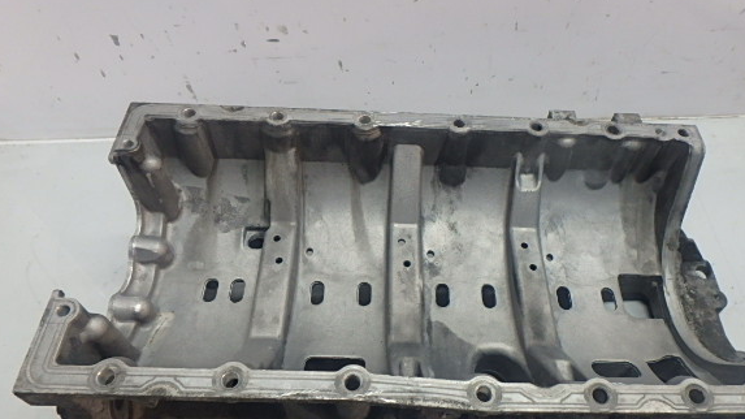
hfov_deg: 67.8
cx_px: 404
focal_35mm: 28
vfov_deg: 41.0
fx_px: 553
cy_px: 273
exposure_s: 1/30
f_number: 3.8
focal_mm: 4
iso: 250
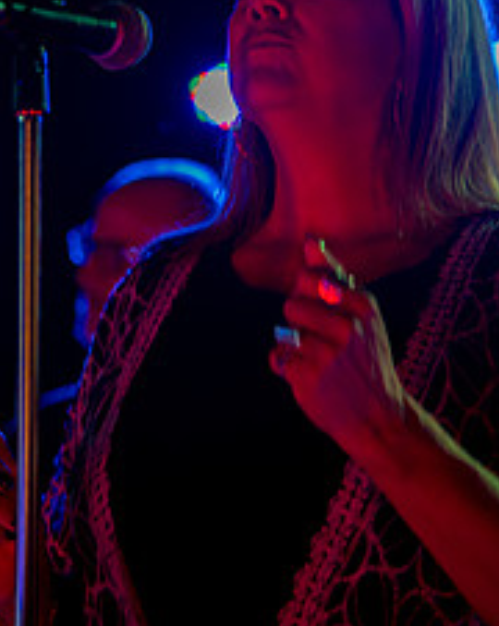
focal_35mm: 187
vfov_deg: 10.3
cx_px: 251
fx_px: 3461
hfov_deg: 8.2
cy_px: 80
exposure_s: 1/80
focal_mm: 100
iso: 2500
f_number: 4
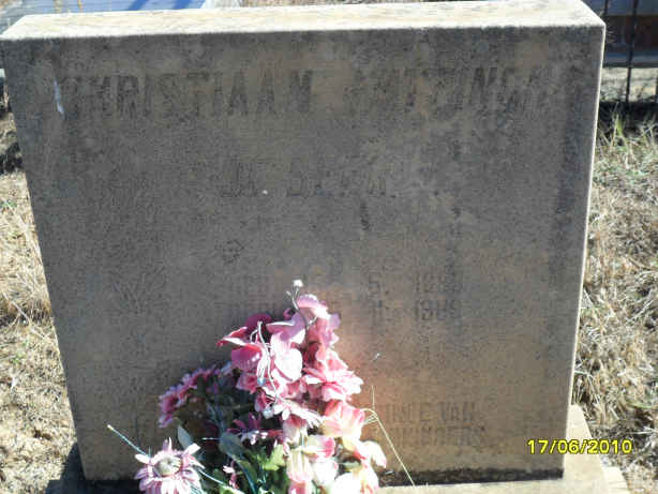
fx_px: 989
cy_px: 247
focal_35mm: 52
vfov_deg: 28.1
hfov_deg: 36.8
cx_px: 329
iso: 100
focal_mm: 9.3
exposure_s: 1/180
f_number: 5
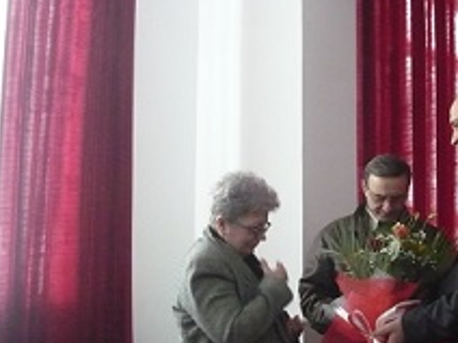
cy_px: 200
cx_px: 362
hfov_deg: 33.4
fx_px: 741
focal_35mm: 56
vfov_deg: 26.1
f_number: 2.8
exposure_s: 1/30
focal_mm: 5.5
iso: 800
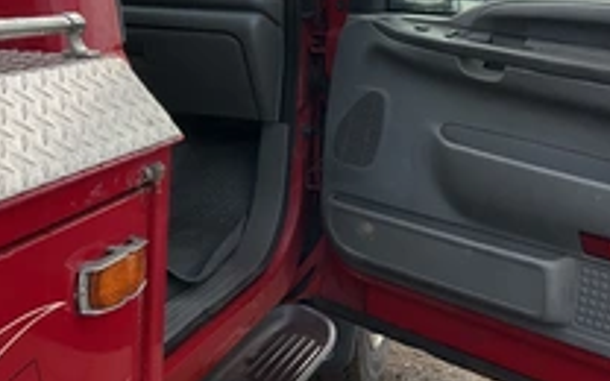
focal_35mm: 59
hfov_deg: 34.4
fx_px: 981
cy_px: 47
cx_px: 367
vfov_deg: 21.6
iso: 25
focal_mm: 3
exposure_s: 1/454
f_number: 1.8
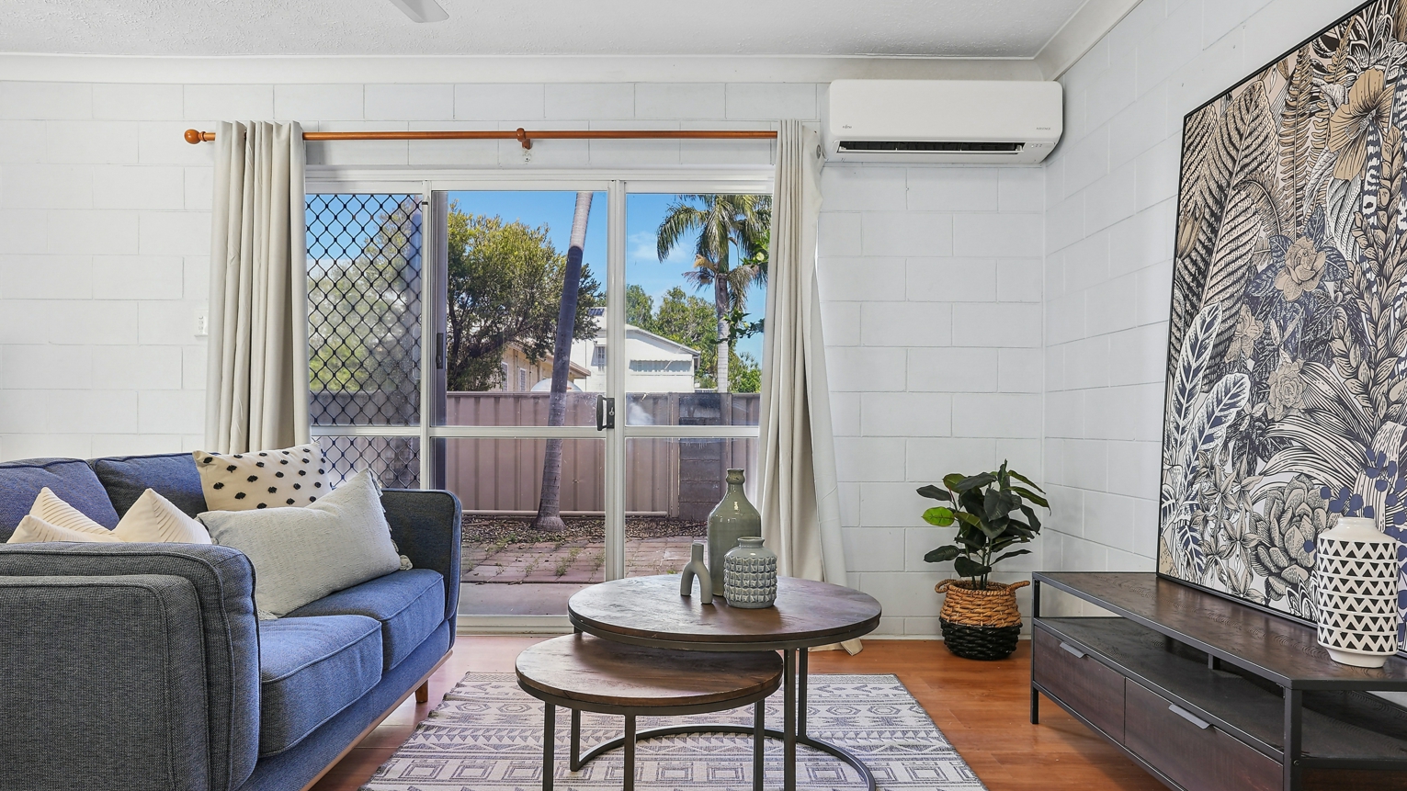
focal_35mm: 23
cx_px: 698
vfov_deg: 49.5
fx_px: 858
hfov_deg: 78.7
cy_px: 424
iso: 200
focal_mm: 21
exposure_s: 1/5
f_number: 11
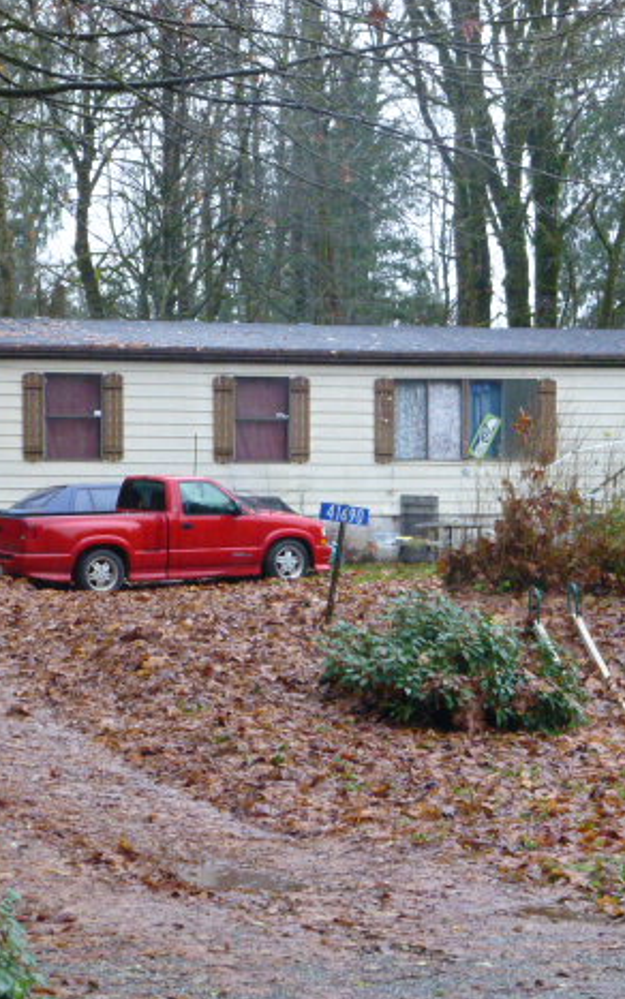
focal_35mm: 109
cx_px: 426
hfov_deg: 12.0
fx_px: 2970
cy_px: 505
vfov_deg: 19.1
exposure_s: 1/80
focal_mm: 13.3
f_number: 5
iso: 800
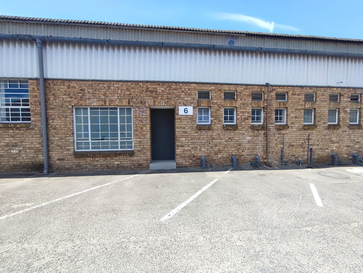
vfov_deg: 78.2
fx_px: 168
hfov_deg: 94.5
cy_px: 136
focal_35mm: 16
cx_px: 182
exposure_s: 1/560
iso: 50
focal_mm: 1.65
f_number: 2.2
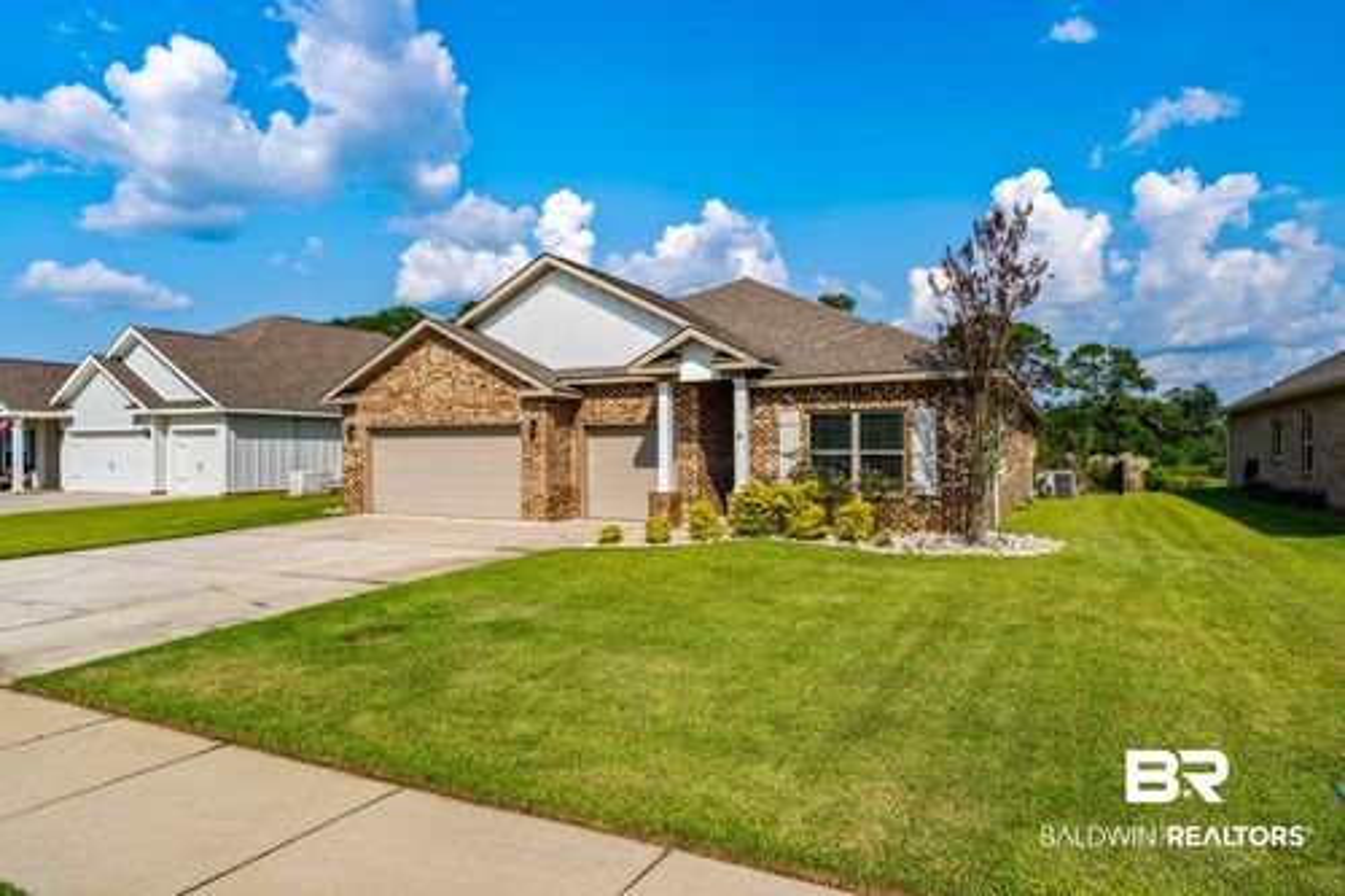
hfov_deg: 81.2
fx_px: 784
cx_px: 672
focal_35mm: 21
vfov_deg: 59.5
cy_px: 448
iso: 100
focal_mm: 21
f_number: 8
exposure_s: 1/60
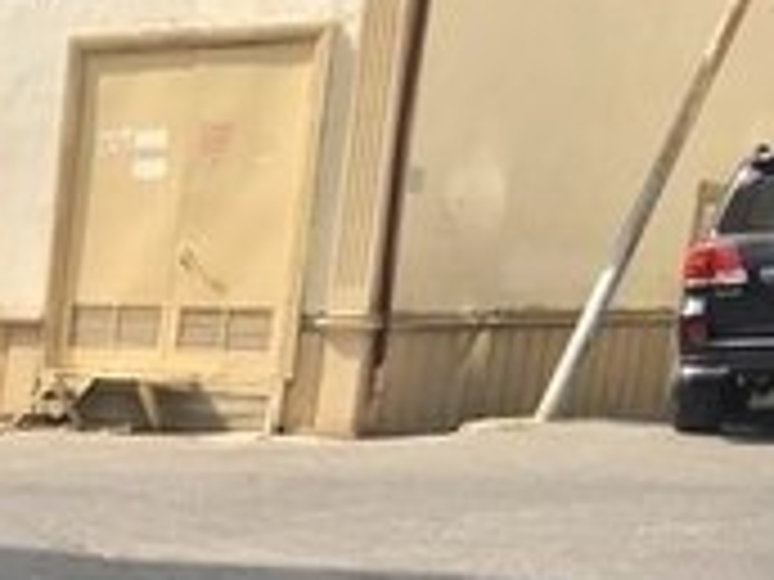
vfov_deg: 12.5
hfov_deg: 15.0
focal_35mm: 111
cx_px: -680
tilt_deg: -13.8
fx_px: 2482
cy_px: 946
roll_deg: -0.1
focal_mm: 4.15
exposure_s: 1/754
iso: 25
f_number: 2.2
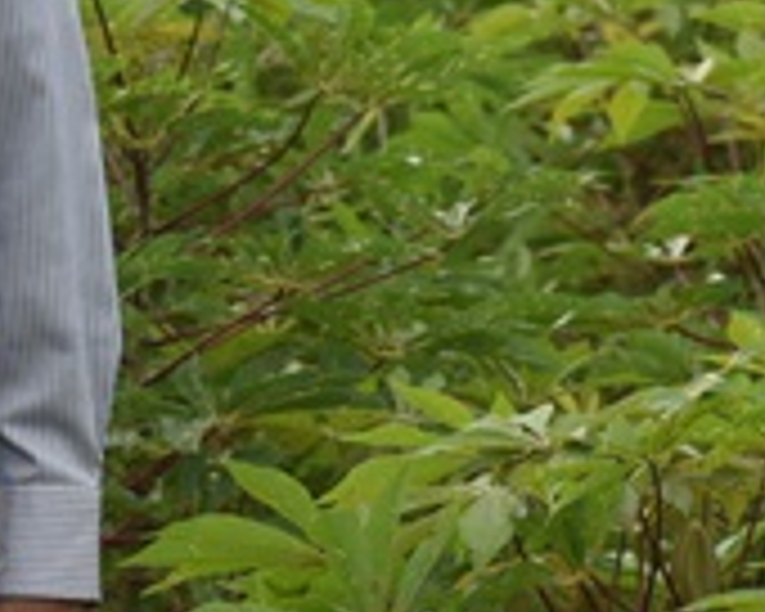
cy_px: 76
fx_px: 9147
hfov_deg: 4.8
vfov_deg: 3.8
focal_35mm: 404
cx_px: -351
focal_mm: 70
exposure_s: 1/500
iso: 360
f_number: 5.6
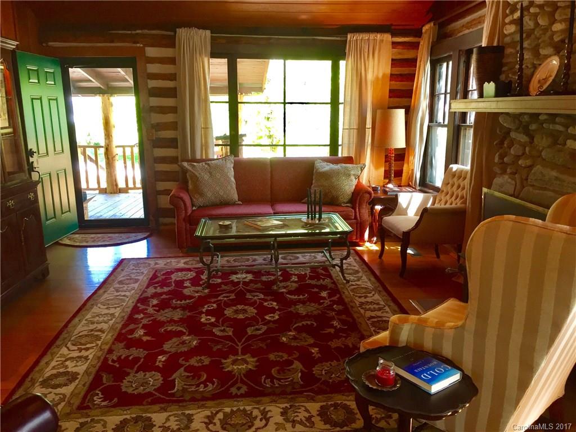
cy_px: 216
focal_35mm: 29
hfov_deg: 61.7
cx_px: 288
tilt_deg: -13.4
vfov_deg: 48.2
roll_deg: -0.2
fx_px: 483
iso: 64
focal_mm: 4.15
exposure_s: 1/30
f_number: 2.2
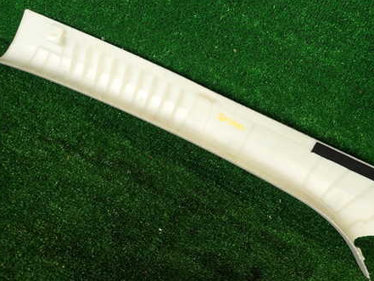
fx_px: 367
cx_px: 216
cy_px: 134
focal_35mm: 34
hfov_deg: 53.7
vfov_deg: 41.8
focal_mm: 4.5
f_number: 2
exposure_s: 1/100
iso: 100
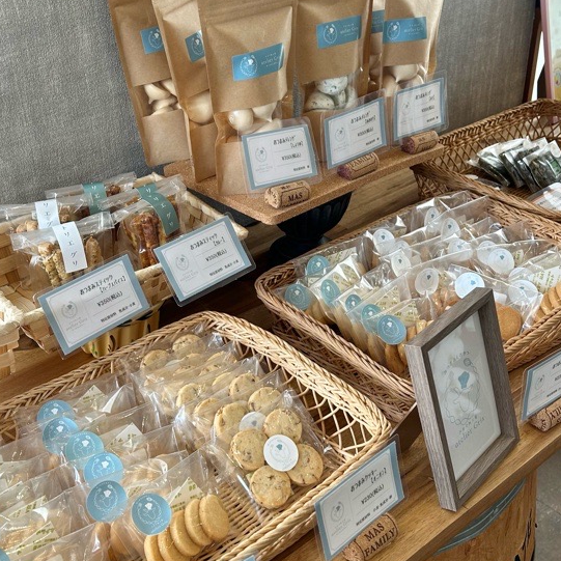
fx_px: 623
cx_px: 275
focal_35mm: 34
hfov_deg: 48.4
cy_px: 267
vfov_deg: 48.4
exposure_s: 1/121
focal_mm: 5.7
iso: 40
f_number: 1.5
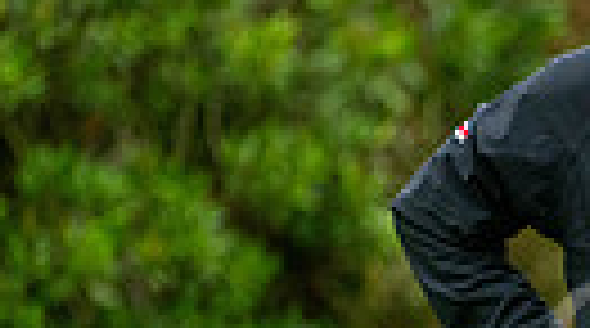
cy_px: 613
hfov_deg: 1.5
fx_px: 21806
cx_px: 1139
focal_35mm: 1397
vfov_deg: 0.9
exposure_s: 1/1250
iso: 800
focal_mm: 300
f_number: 4
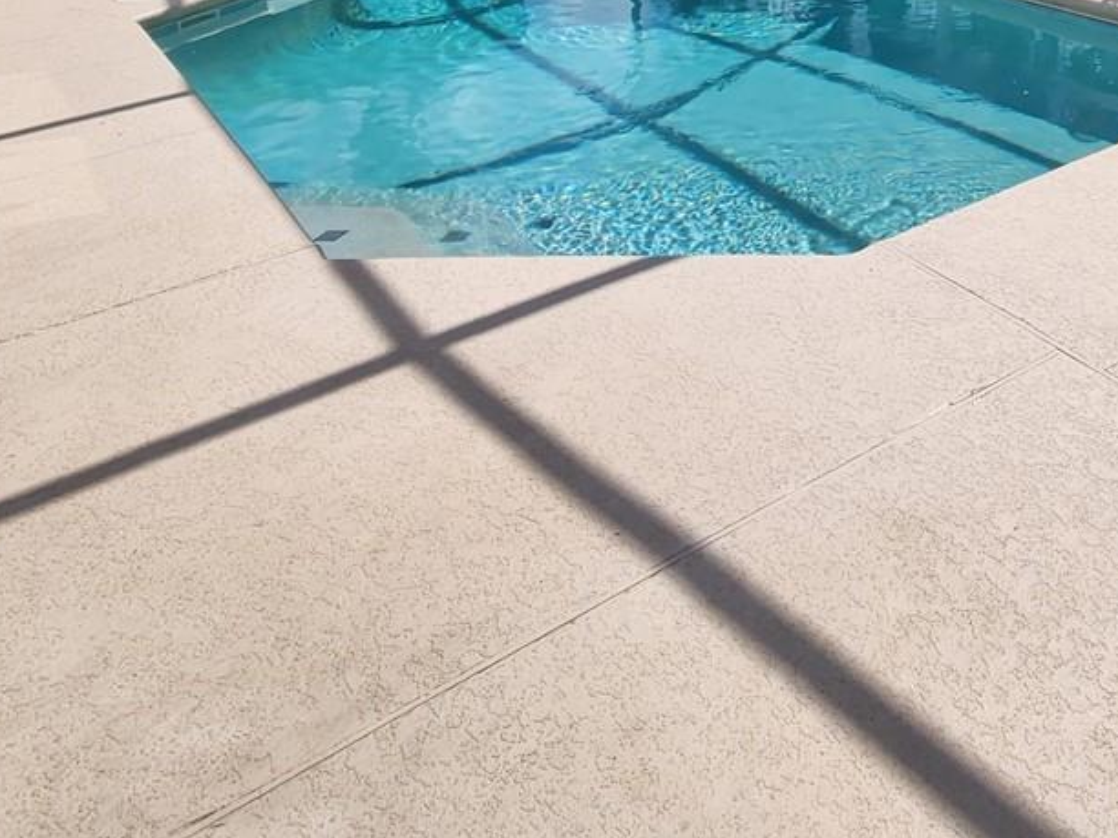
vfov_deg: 32.6
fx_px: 1098
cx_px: 1058
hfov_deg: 47.1
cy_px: -223
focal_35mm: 34
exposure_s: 1/2021
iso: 50
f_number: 2.2
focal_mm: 2.2
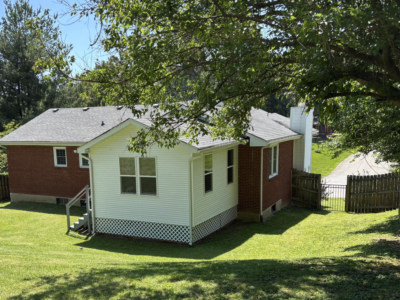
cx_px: 140
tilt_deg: -10.0
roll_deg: +1.8
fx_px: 428
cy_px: 190
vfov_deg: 38.4
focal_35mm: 37
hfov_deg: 49.4
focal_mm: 5.96
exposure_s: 1/1311
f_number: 1.6
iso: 50
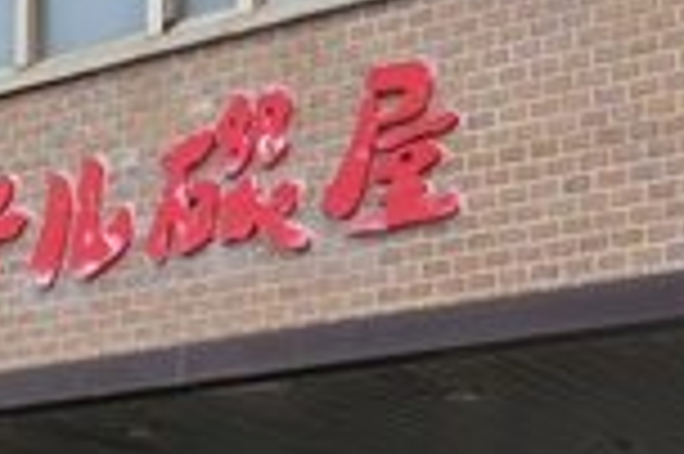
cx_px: 171
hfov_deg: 19.6
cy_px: 614
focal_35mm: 104
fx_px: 1968
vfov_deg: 12.7
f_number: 4
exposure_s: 1/60
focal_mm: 21.9
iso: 100
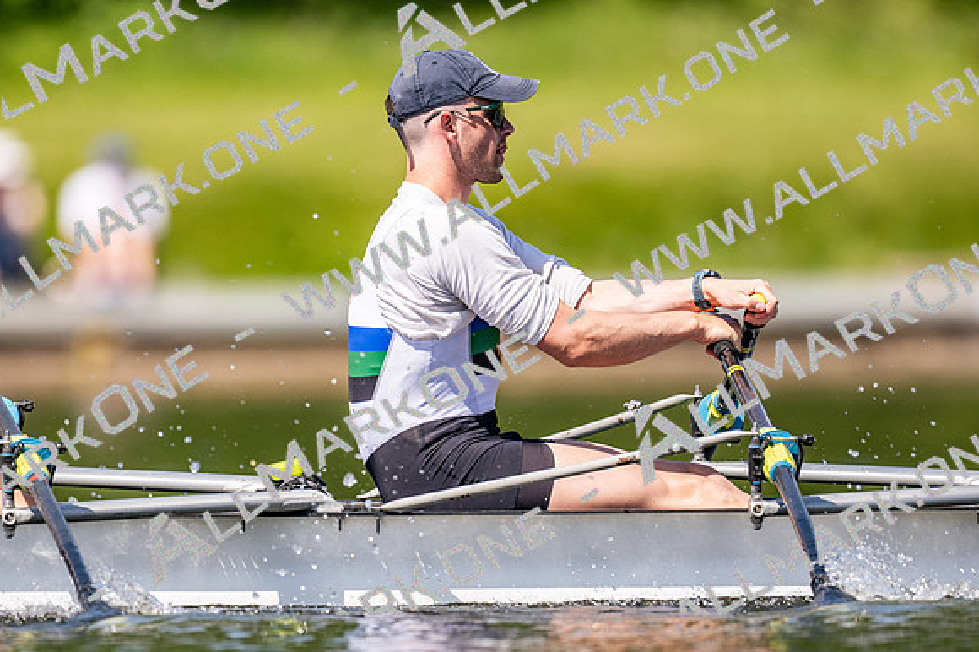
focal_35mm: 900
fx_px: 24460
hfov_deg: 2.3
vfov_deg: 1.5
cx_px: 490
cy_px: 326
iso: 280
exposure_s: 1/2500
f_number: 4
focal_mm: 600
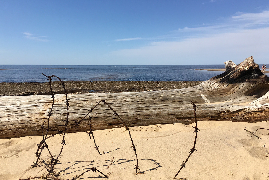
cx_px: 131
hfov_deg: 60.3
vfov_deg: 42.2
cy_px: 103
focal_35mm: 31
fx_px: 232
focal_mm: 4.15
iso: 25
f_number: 2.2
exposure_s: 1/2079
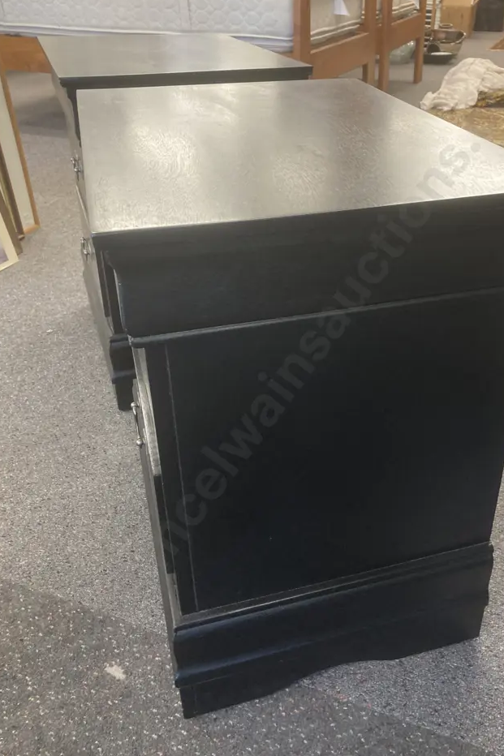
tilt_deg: -30.8
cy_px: 354
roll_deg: +0.7
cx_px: 308
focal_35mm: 32
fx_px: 672
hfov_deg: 40.9
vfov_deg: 58.7
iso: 125
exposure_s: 1/50
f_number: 1.8
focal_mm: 3.99
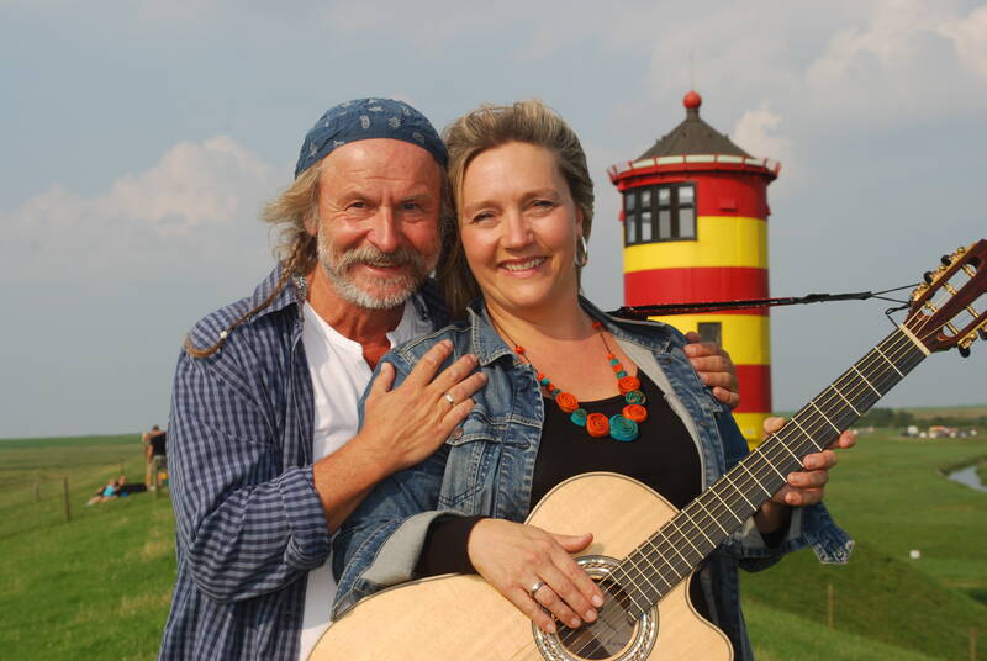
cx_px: 494
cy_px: 330
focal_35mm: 63
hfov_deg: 31.8
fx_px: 1730
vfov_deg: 21.6
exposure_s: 1/200
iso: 100
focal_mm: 42
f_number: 11
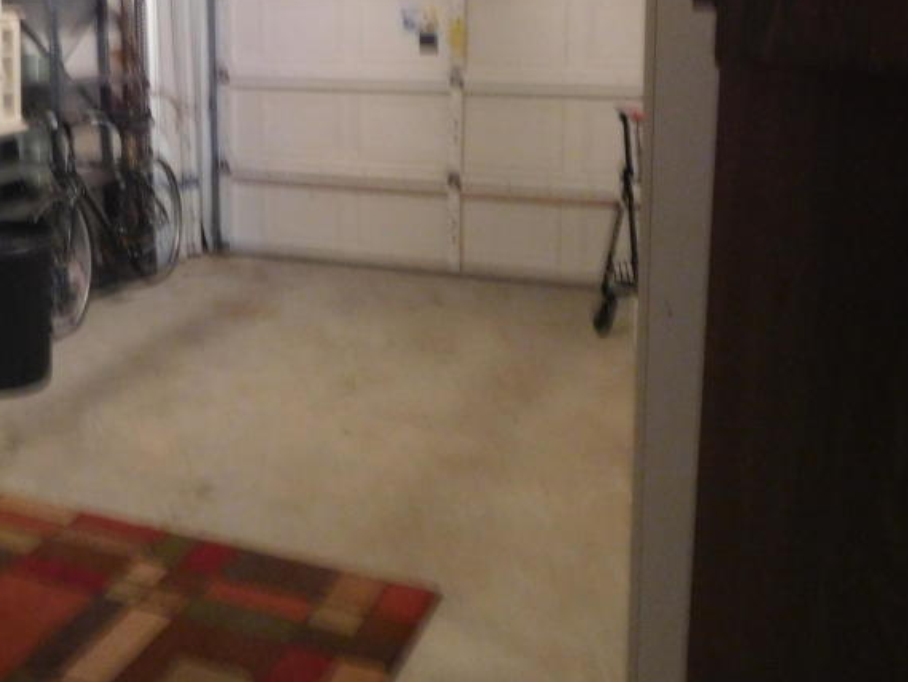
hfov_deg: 40.0
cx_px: 153
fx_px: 1181
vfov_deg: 31.6
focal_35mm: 45
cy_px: 172
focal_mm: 4.5
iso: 450
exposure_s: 1/8
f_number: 3.4
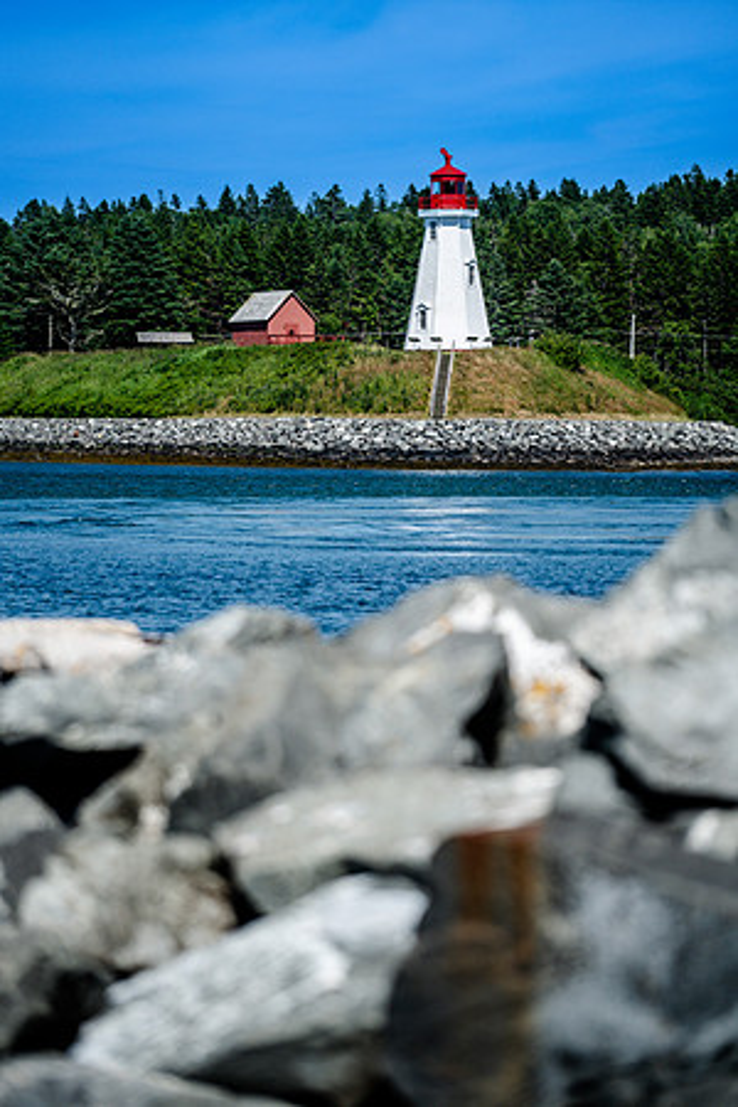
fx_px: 5073
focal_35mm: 165
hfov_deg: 8.3
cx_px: 369
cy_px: 554
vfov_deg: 12.5
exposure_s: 1/2500
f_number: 4
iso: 200
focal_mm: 165
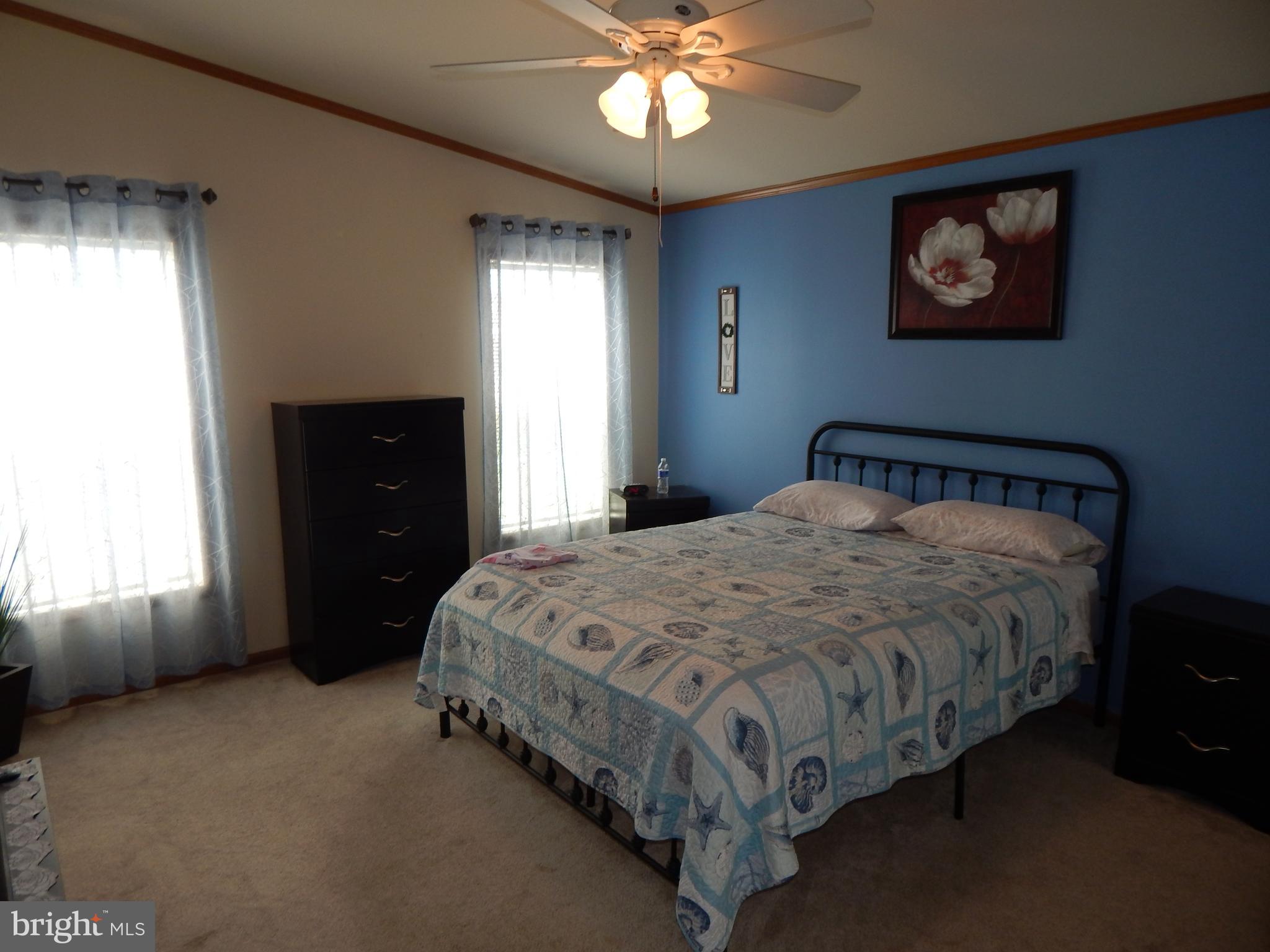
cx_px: 635
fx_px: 807
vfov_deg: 61.1
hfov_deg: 76.4
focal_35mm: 22
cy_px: 476
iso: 125
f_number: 3
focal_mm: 4
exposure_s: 1/100
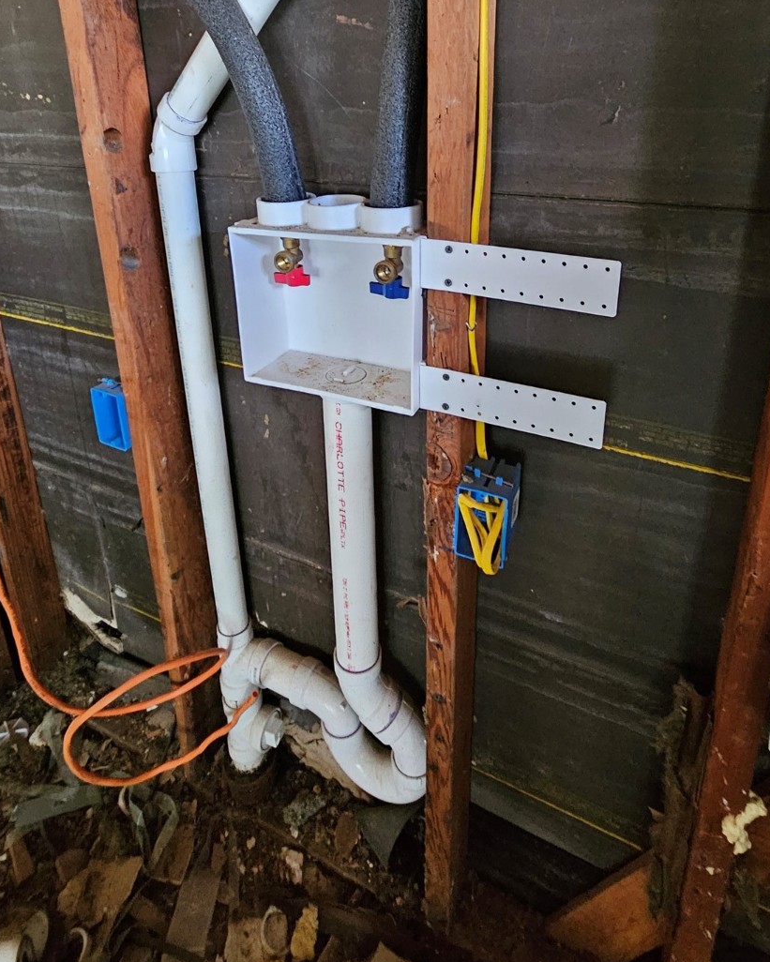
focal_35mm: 19
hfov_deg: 70.8
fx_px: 541
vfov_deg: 78.3
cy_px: 266
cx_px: 402
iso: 800
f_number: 2.2
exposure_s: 1/24
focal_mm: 2.2
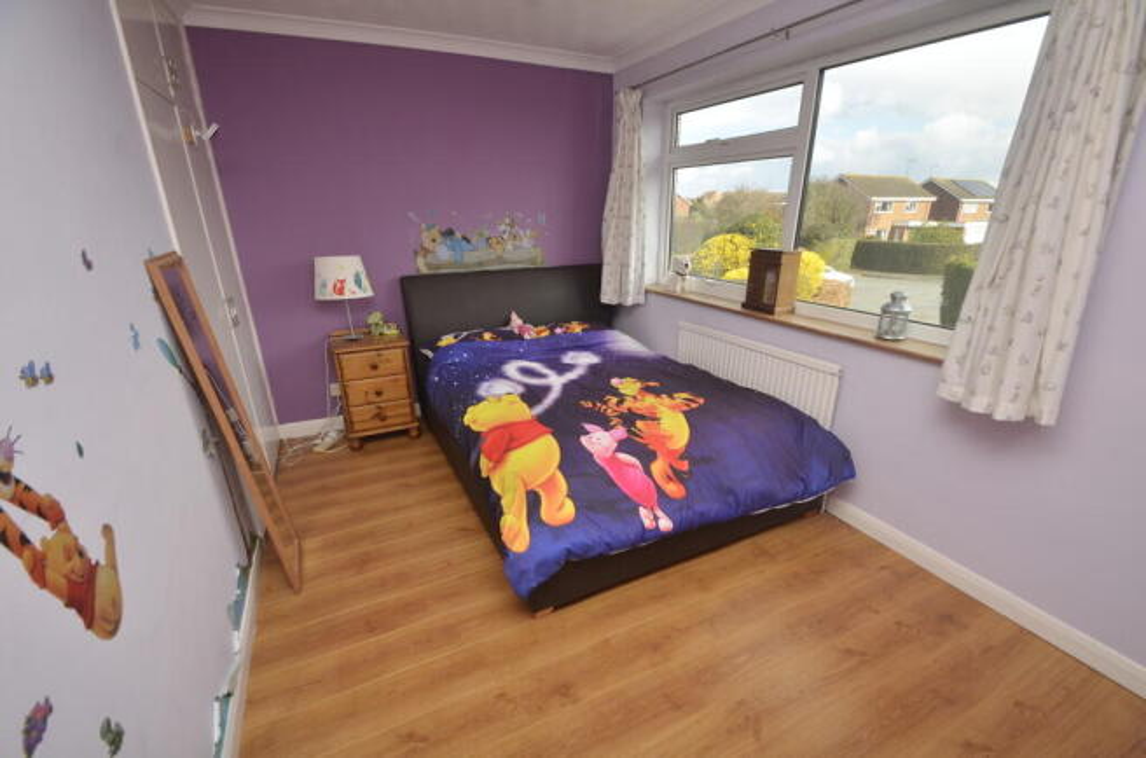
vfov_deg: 77.0
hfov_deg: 100.5
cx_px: 573
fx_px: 476
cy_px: 379
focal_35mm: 15
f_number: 7.1
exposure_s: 1/200
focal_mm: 10
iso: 125
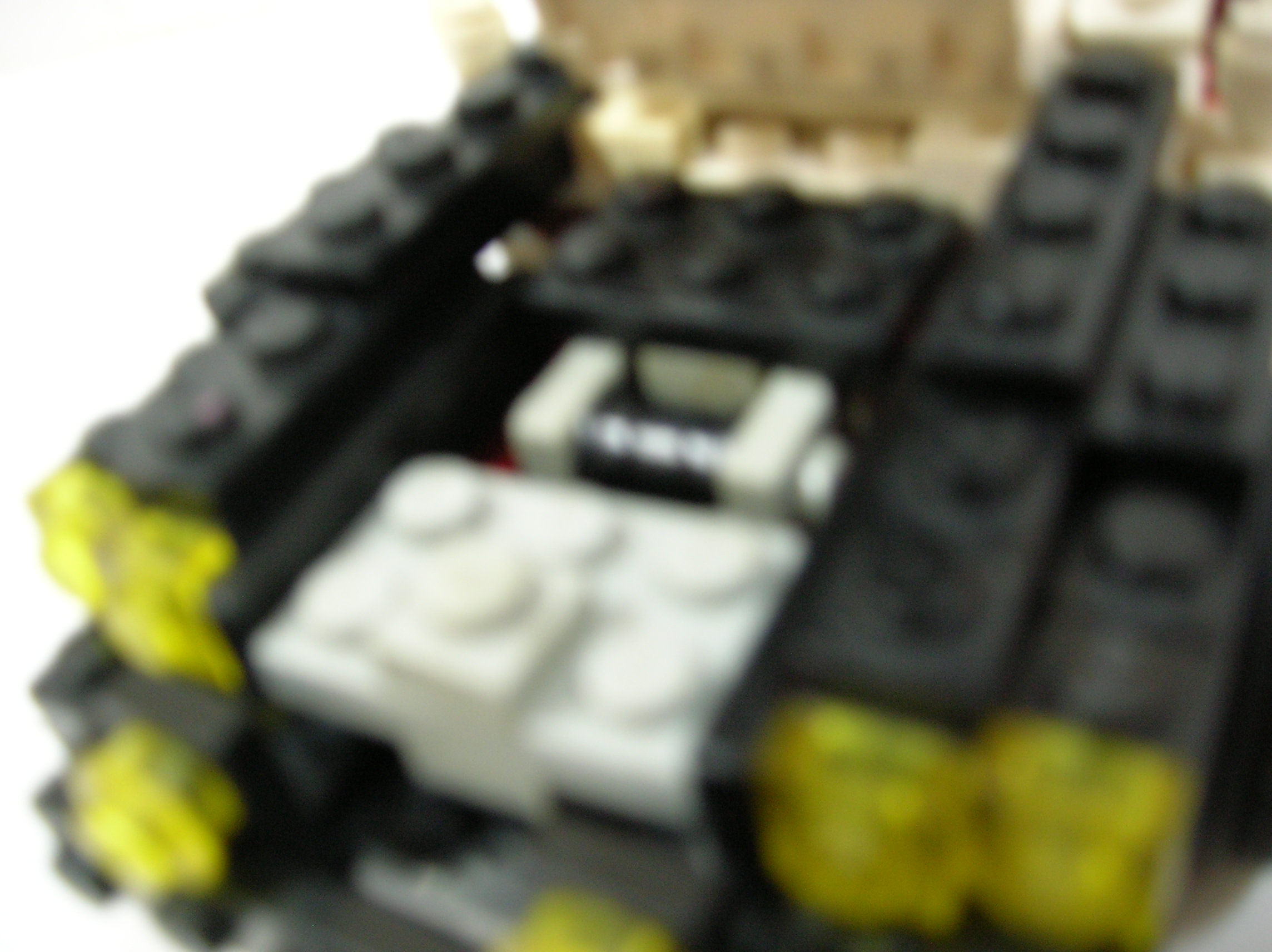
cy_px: 476
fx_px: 1248
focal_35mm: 34
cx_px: 636
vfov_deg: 41.7
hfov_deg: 54.0
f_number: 2.9
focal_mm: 5.7
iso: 100
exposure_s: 1/1.2
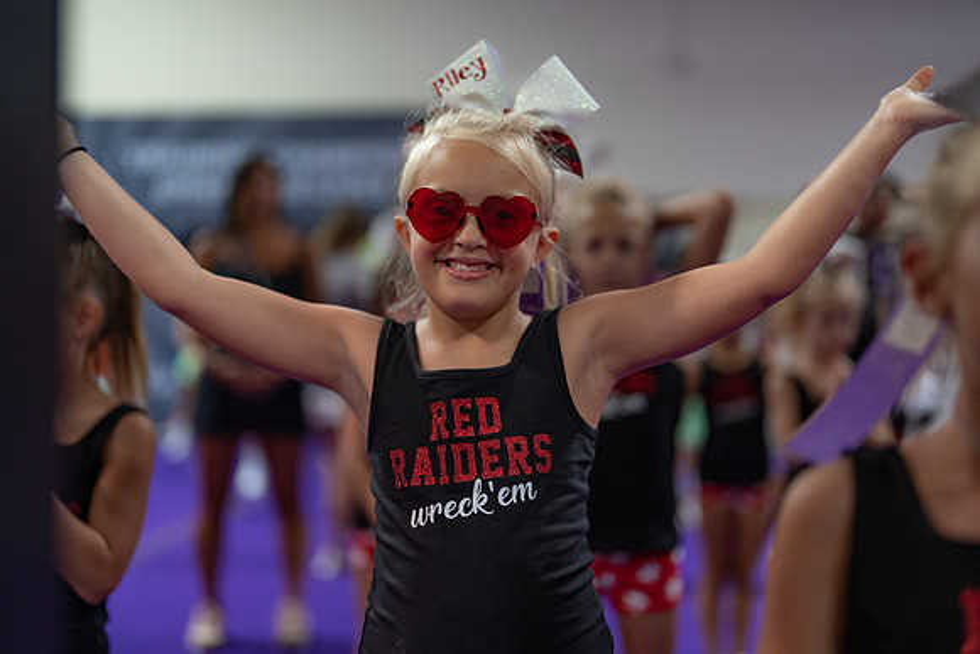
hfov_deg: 39.6
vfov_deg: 27.0
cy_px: 327
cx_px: 490
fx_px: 1361
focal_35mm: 50
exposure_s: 1/400
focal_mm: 50
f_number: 1.2
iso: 500
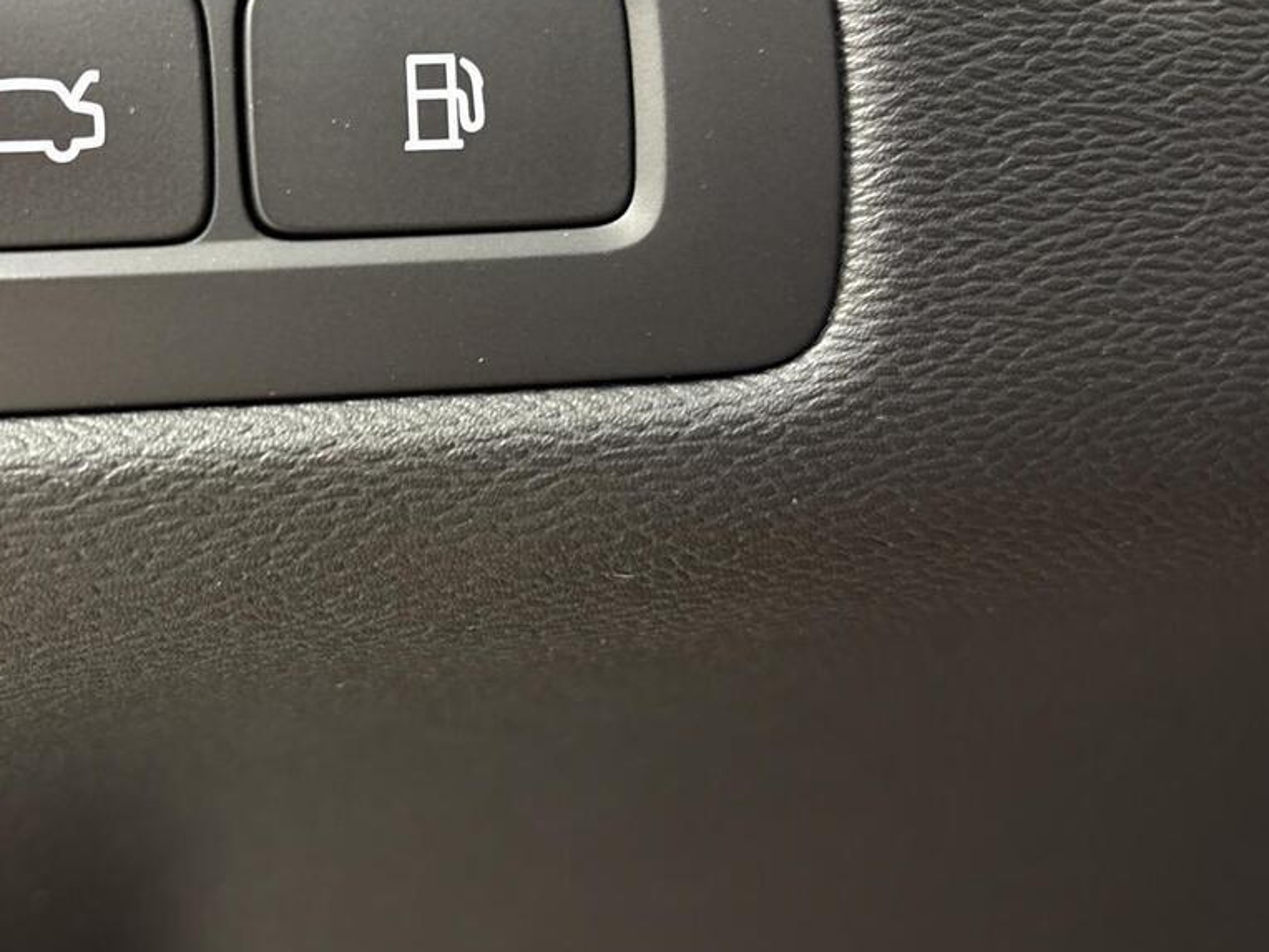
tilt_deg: -3.3
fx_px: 1796
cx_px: 306
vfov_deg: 29.4
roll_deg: +5.7
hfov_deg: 37.9
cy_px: 296
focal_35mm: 49
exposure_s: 1/25
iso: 500
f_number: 1.6
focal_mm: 5.96
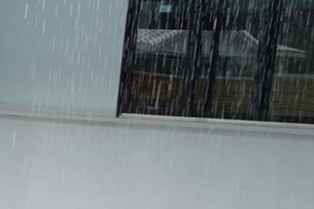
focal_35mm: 119
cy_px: 262
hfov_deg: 14.3
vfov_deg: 11.2
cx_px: -320
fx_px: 1037
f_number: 6.3
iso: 100
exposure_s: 1/100
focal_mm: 24
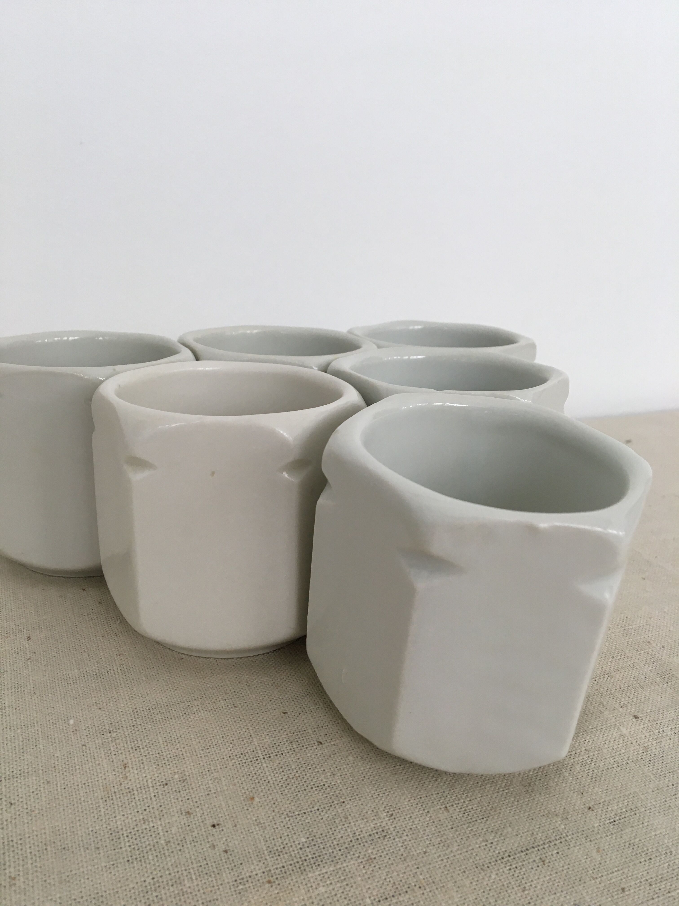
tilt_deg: -18.1
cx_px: 340
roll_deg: -3.5
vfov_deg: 61.7
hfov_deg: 48.2
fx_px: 758
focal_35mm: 29
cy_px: 453
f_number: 2.2
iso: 32
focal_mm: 4.15
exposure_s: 1/33
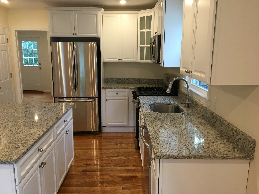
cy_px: 97
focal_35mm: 29
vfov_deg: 48.2
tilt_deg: -10.2
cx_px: 130
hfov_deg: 61.7
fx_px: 217
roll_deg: -0.3
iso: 50
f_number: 2.2
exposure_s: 1/30
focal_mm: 4.15
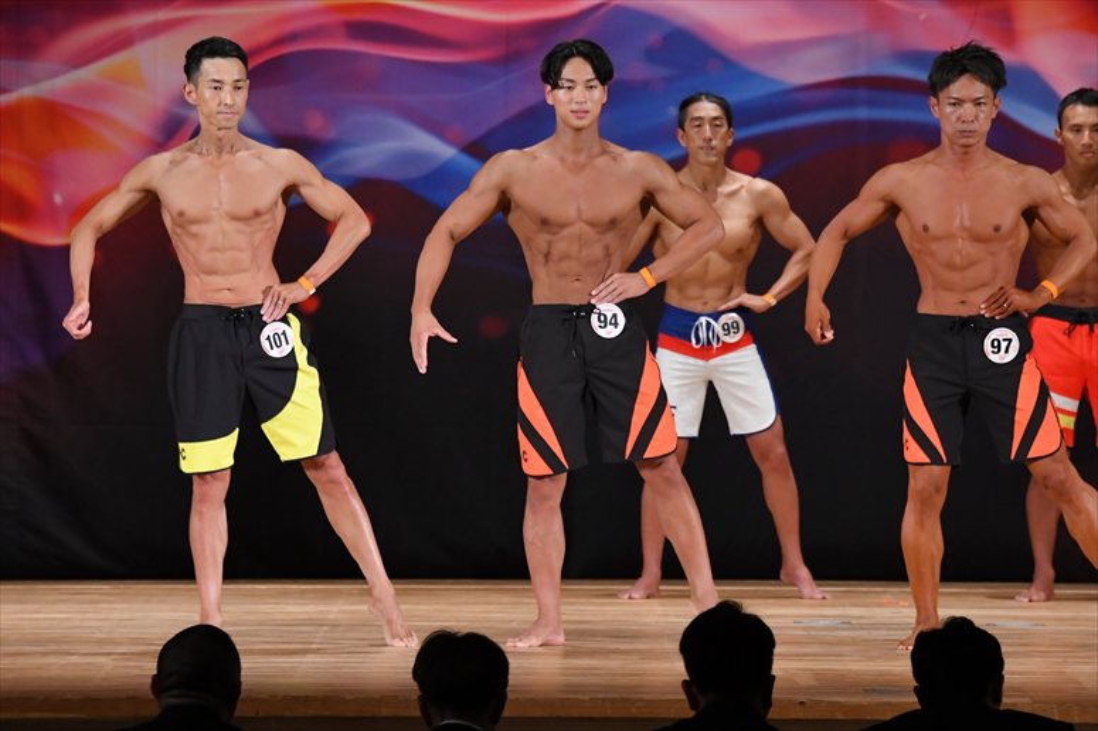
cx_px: 549
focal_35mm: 225
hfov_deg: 9.2
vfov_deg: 6.1
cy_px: 366
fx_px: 6859
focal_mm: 150
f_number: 5.6
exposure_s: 1/400
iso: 3200
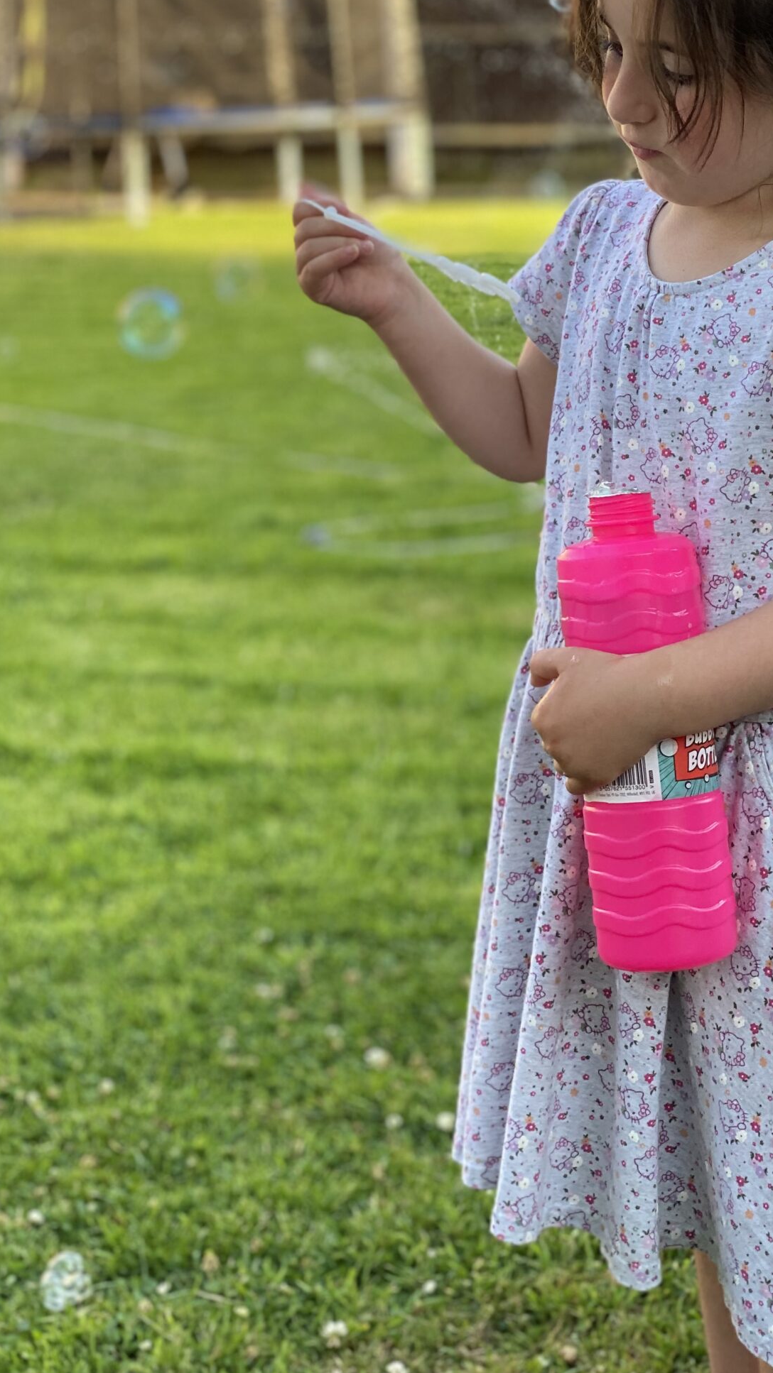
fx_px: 2733
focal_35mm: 75
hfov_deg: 16.1
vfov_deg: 28.1
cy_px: 472
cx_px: 520
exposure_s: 1/122
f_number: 2
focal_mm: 6
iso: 40
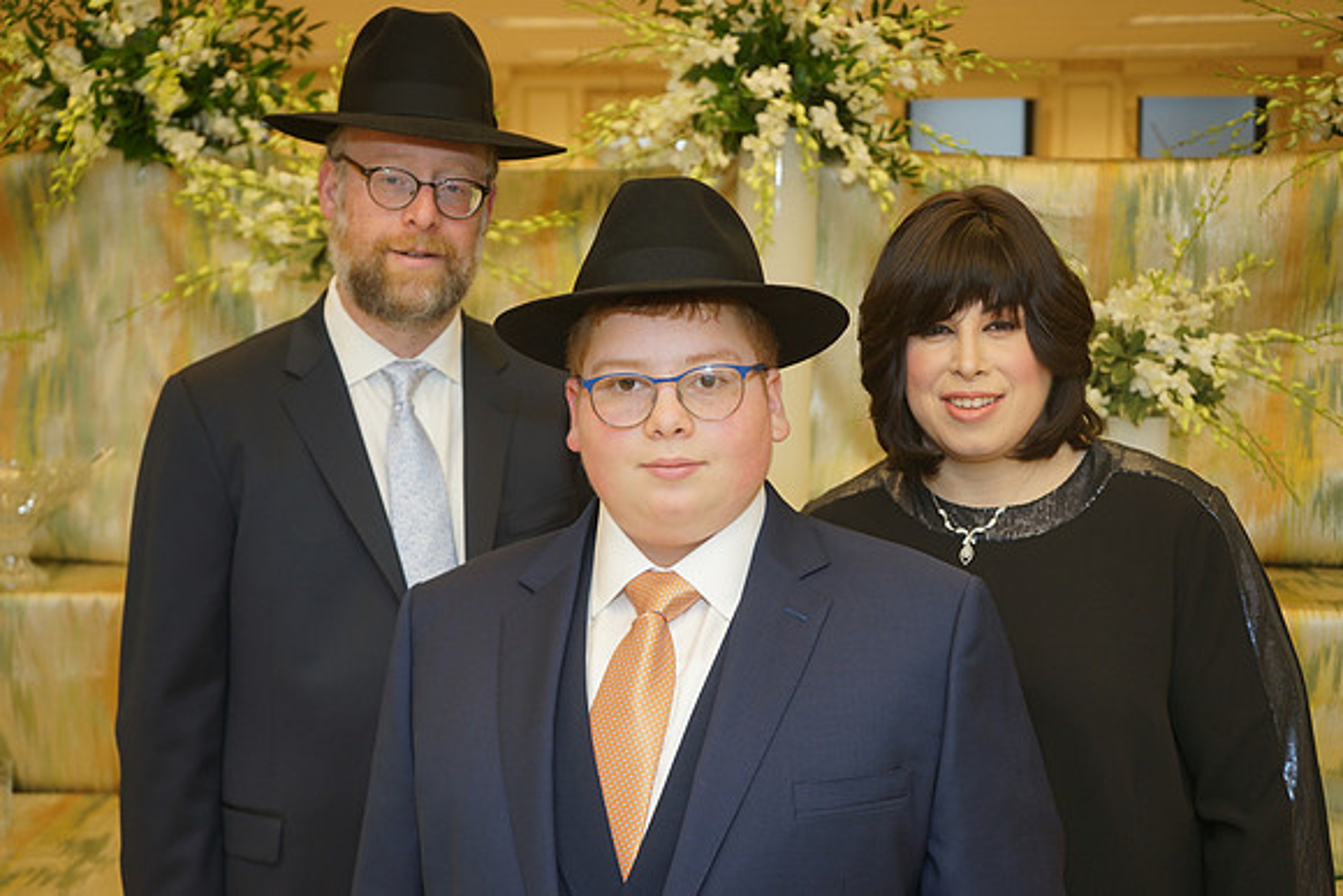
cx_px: 672
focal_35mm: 48
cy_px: 448
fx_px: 1791
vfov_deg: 28.1
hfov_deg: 41.1
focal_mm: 48
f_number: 5
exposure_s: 1/100
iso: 400
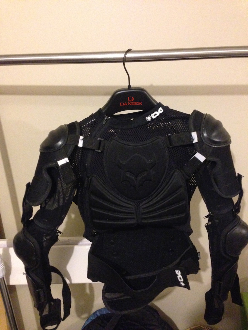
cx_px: 124
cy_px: 165
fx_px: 315
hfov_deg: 42.9
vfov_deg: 55.4
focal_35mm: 33
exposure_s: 1/15
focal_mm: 4.12
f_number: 2.4
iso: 800
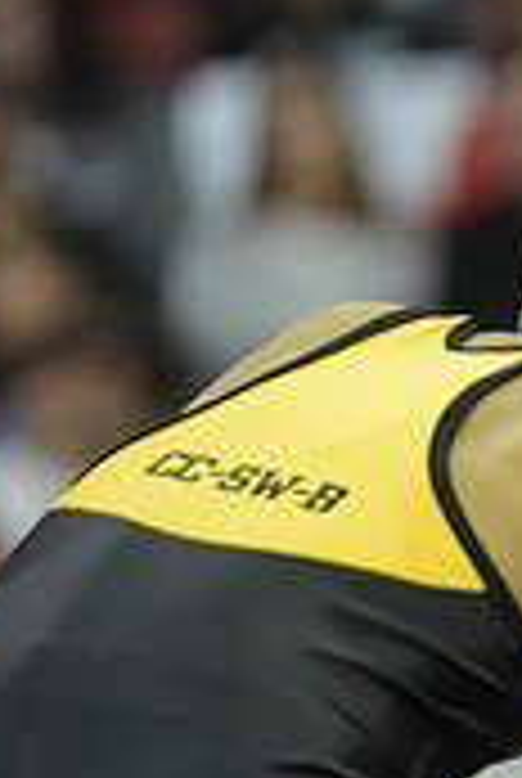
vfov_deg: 3.1
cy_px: 666
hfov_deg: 2.1
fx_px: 14492
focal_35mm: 669
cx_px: 1242
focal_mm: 200
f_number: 2.8
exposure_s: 1/1250
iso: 6400
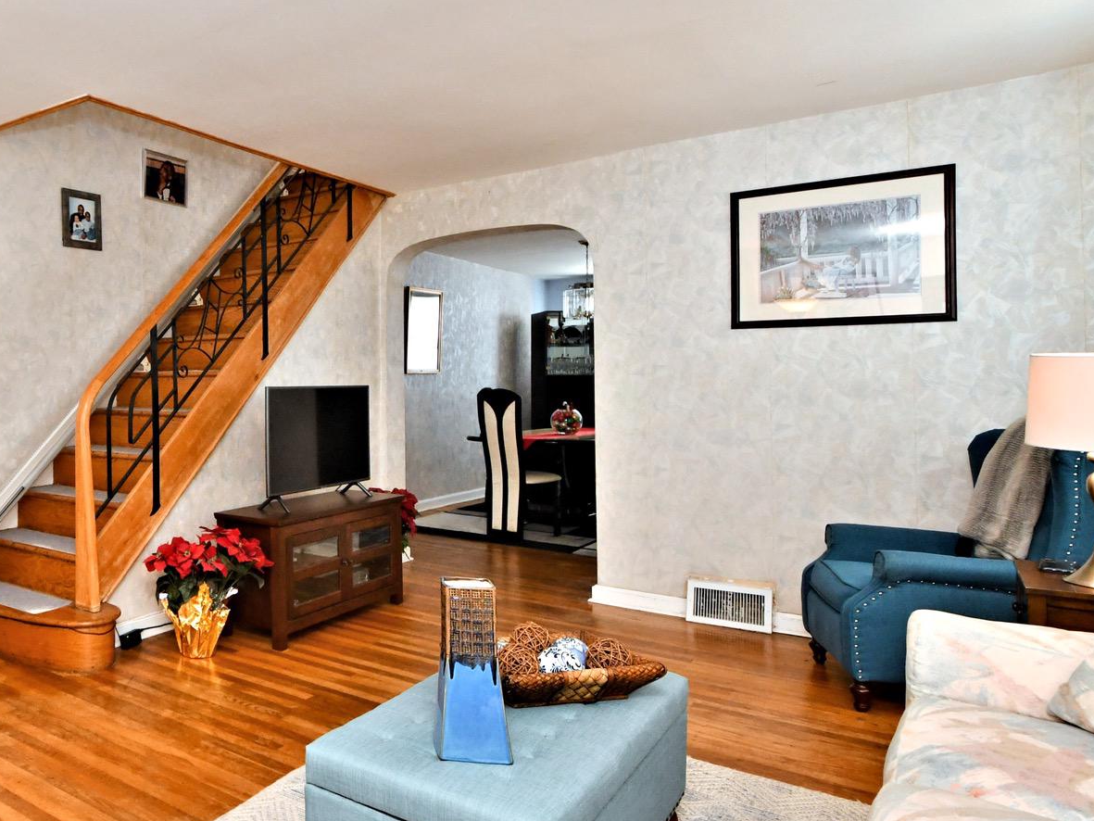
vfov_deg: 54.8
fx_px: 790
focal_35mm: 25
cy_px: 379
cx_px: 224
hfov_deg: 63.6
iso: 1600
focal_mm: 10
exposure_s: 1/125
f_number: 5.6
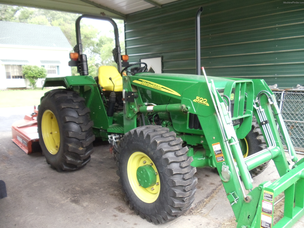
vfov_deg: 32.9
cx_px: 152
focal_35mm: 44
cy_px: 114
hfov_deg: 42.9
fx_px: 386
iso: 200
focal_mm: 6
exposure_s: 1/125
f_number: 3.5
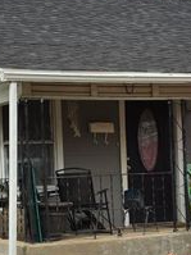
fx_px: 567
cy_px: 61
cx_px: 78
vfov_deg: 25.0
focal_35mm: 77
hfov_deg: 19.1
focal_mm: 6.5
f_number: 1.4
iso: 64
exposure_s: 1/7329
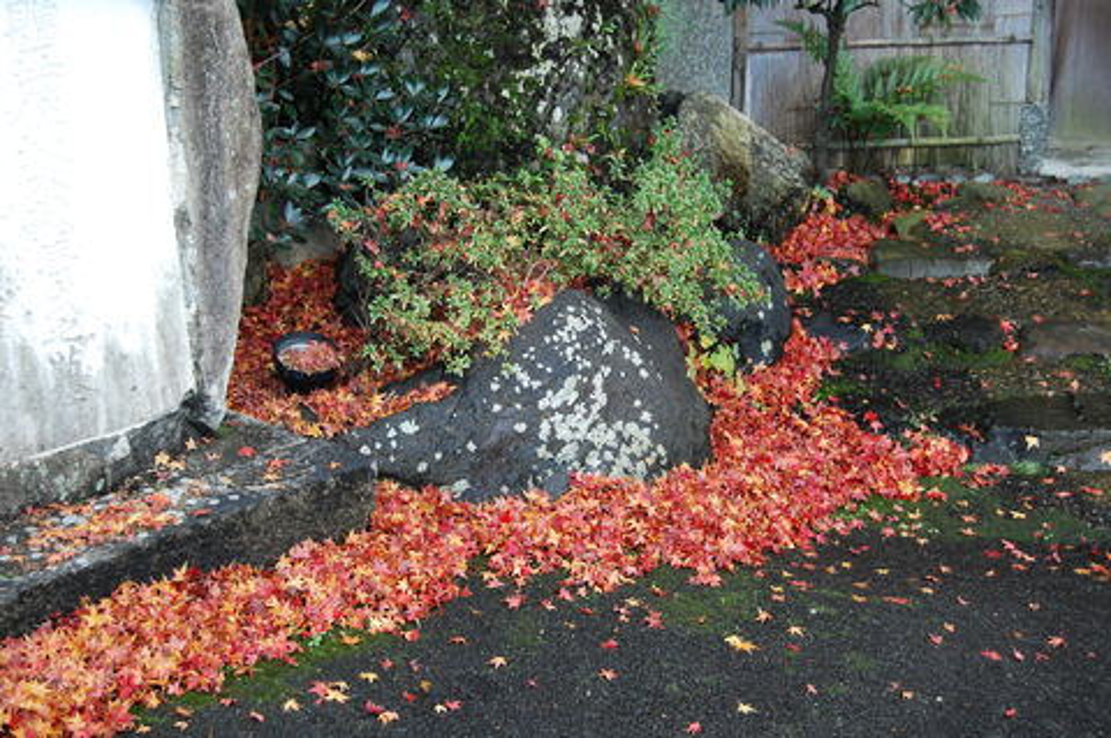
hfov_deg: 35.1
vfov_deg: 23.7
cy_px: 369
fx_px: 1757
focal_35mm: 57
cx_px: 556
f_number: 5
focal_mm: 38
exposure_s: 1/100
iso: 400
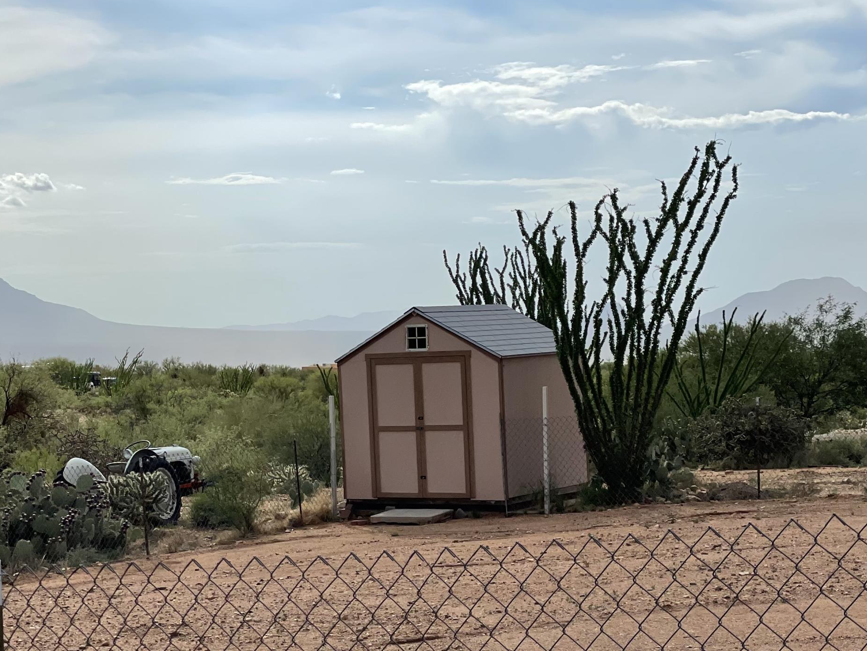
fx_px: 2104
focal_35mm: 84
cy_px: 466
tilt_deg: -4.7
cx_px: 470
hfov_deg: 23.3
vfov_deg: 17.5
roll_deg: +1.5
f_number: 2
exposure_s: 1/3984
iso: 25
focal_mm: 6
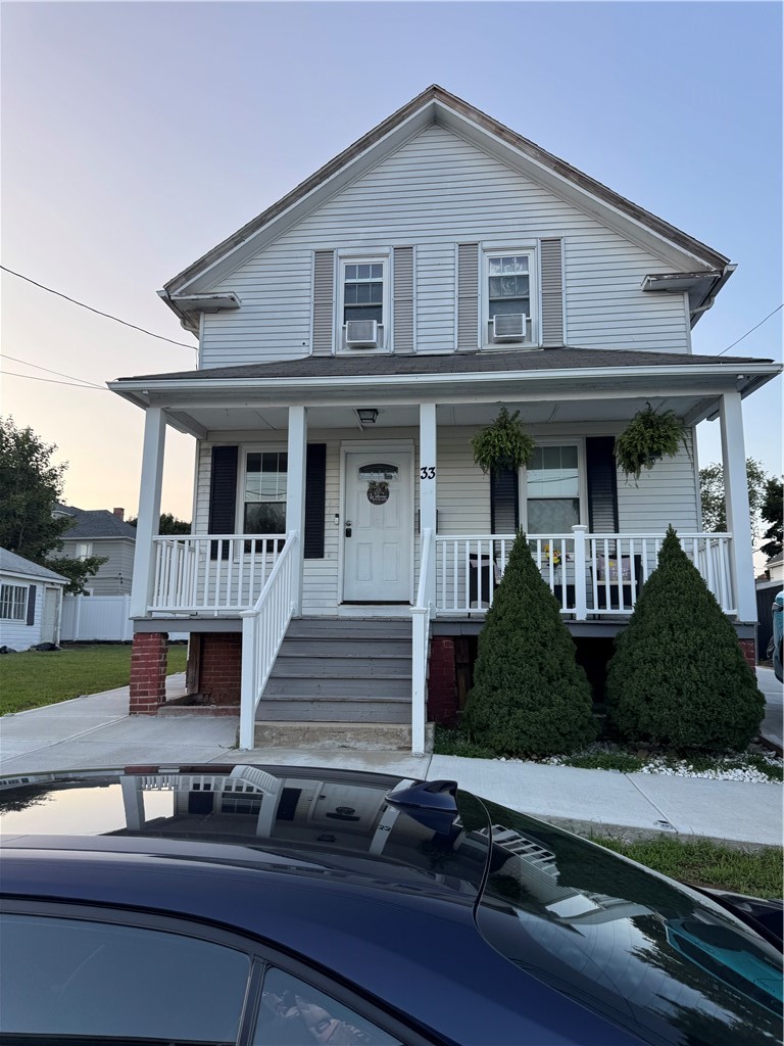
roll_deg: -2.3
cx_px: 392
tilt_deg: +9.5
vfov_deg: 71.6
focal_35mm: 24
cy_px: 523
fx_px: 725
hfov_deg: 56.8
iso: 80
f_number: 1.78
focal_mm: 6.76
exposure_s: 1/385
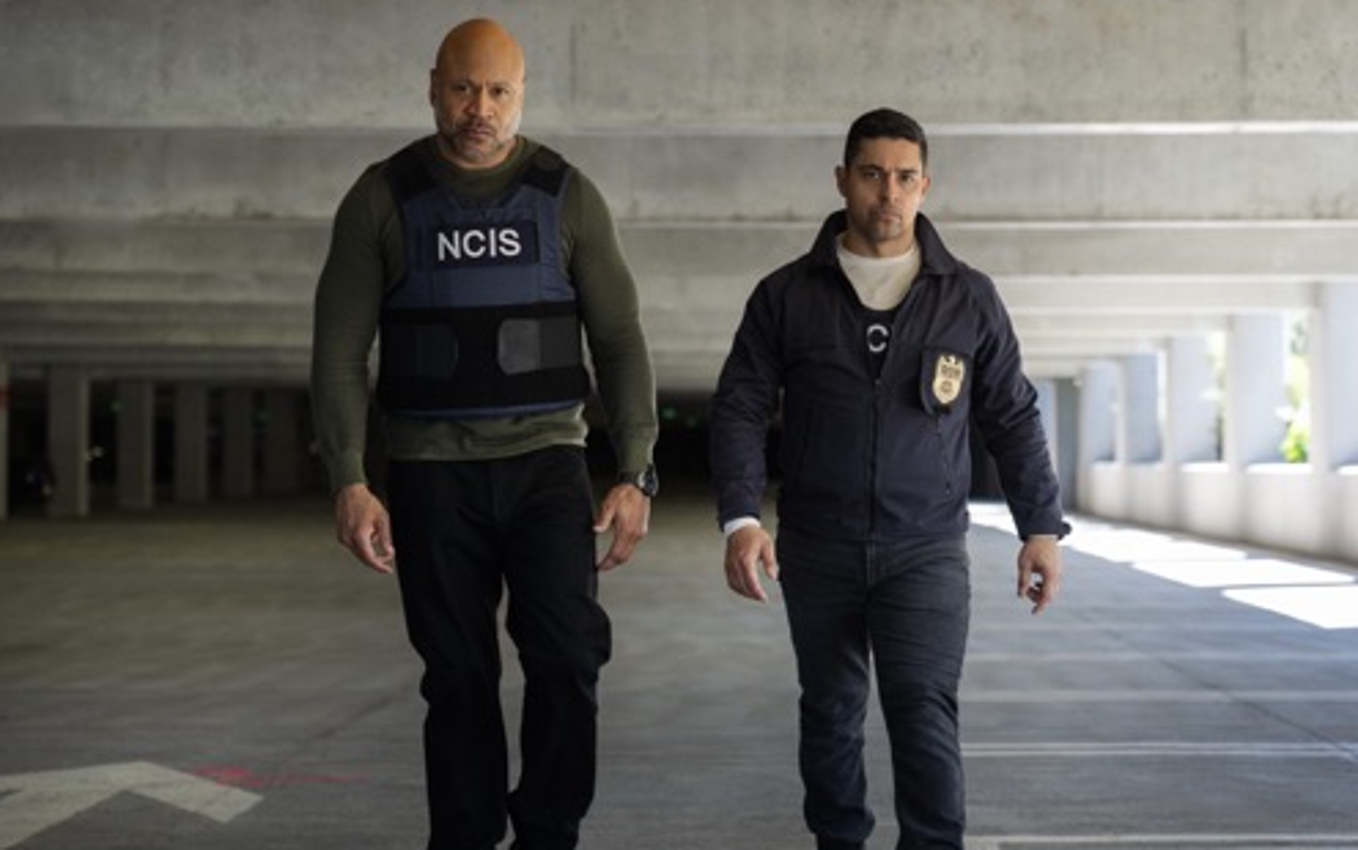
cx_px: 683
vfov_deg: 18.1
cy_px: 415
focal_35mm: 72
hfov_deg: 28.6
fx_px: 2666
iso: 1600
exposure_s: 1/800
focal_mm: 70
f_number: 3.5
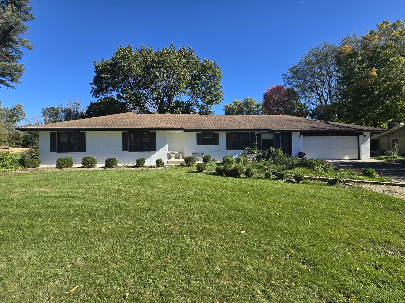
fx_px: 152
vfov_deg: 89.9
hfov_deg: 106.2
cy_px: 152
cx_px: 202
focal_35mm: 13
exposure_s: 1/1449
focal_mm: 2.2
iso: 50
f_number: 2.2
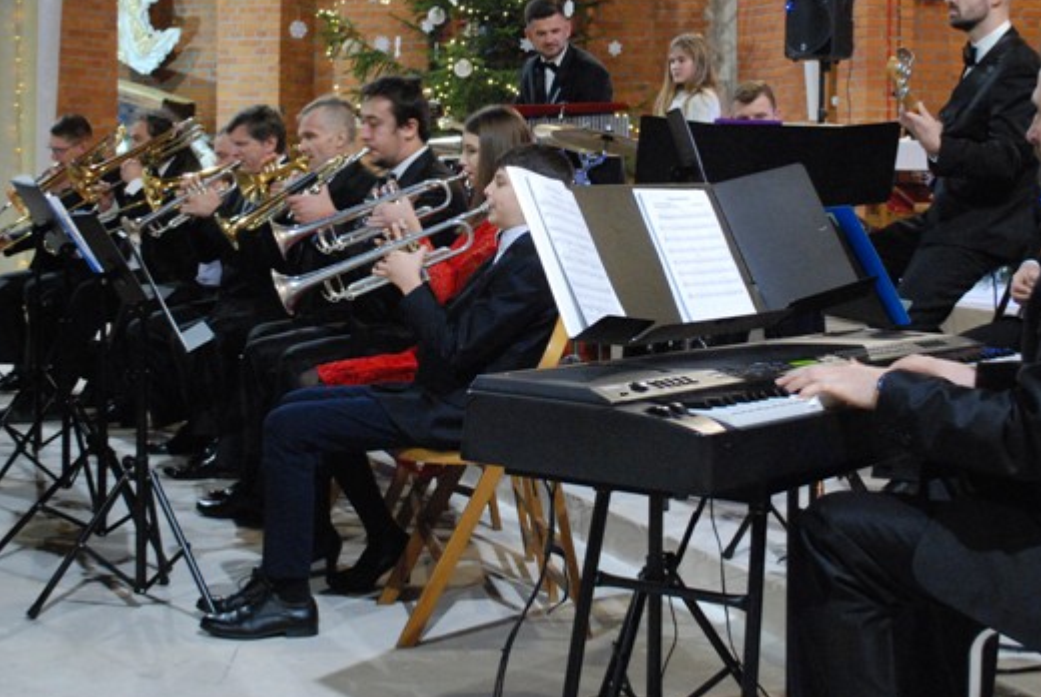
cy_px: 172
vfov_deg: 22.5
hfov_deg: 33.3
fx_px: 1737
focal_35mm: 60
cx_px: 575
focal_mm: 26
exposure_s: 1/15
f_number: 4.2
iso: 1600
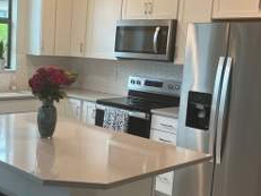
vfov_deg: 27.0
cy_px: 105
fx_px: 407
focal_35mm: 54
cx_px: 68
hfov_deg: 34.9
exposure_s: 1/120
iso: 80
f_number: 1.5
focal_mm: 5.7
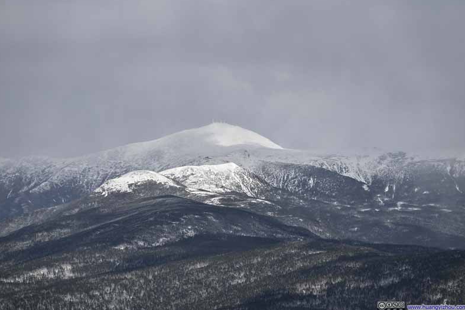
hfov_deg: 16.8
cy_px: 154
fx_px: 1576
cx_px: 232
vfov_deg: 11.2
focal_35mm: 122
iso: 100
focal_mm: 120
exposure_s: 1/2000
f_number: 5.6
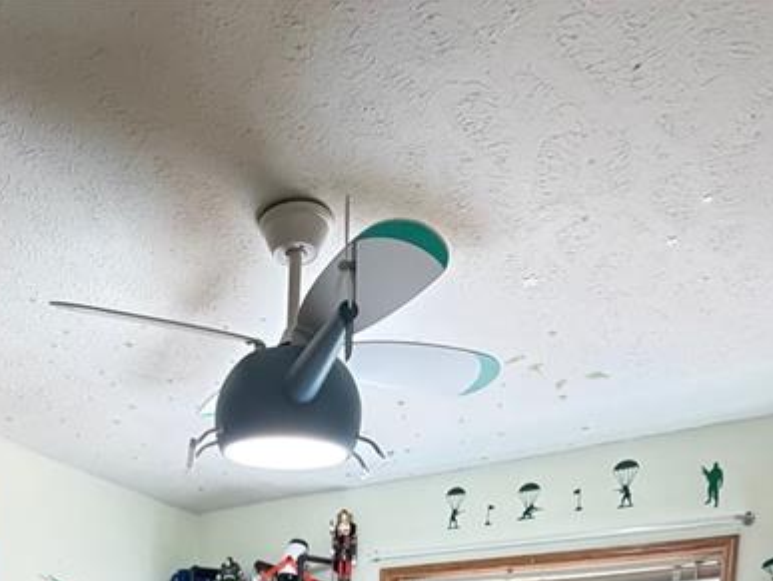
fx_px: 827
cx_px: 202
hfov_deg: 48.3
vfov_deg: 30.3
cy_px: 763
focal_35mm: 37
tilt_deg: -7.0
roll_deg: +1.2
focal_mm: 2.22
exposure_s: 1/60
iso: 640
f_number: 2.2
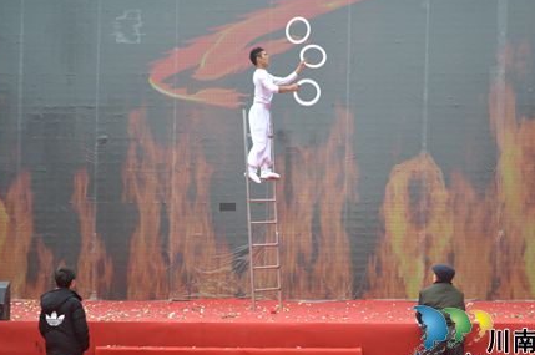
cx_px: 298
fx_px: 1351
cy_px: 181
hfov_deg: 22.4
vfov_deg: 15.0
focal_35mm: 91
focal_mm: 52
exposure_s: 1/125
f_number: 5.6
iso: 160
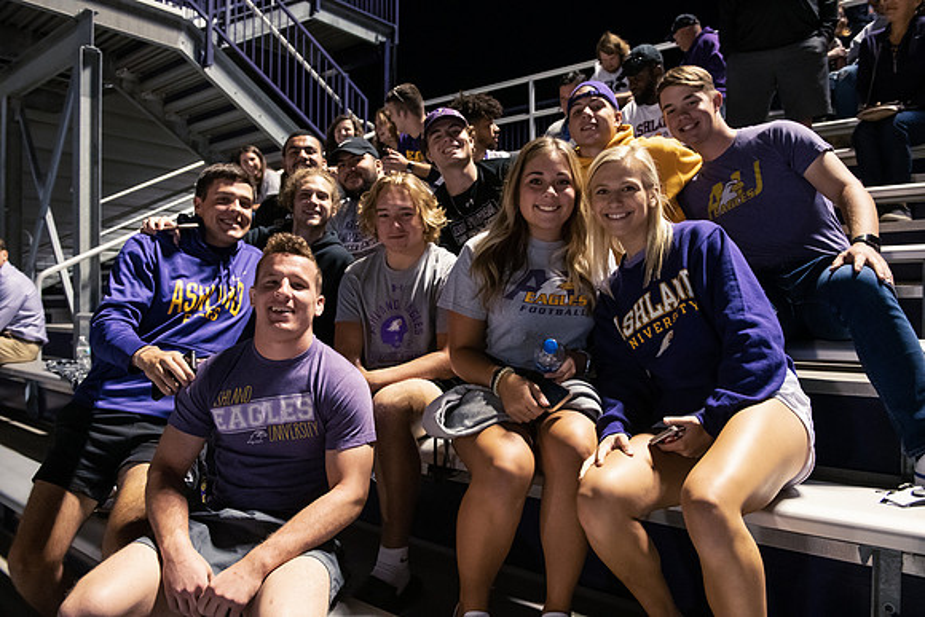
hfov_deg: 67.4
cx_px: 462
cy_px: 308
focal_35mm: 27
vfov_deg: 48.0
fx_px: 694
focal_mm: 27
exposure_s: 1/160
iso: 5000
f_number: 4
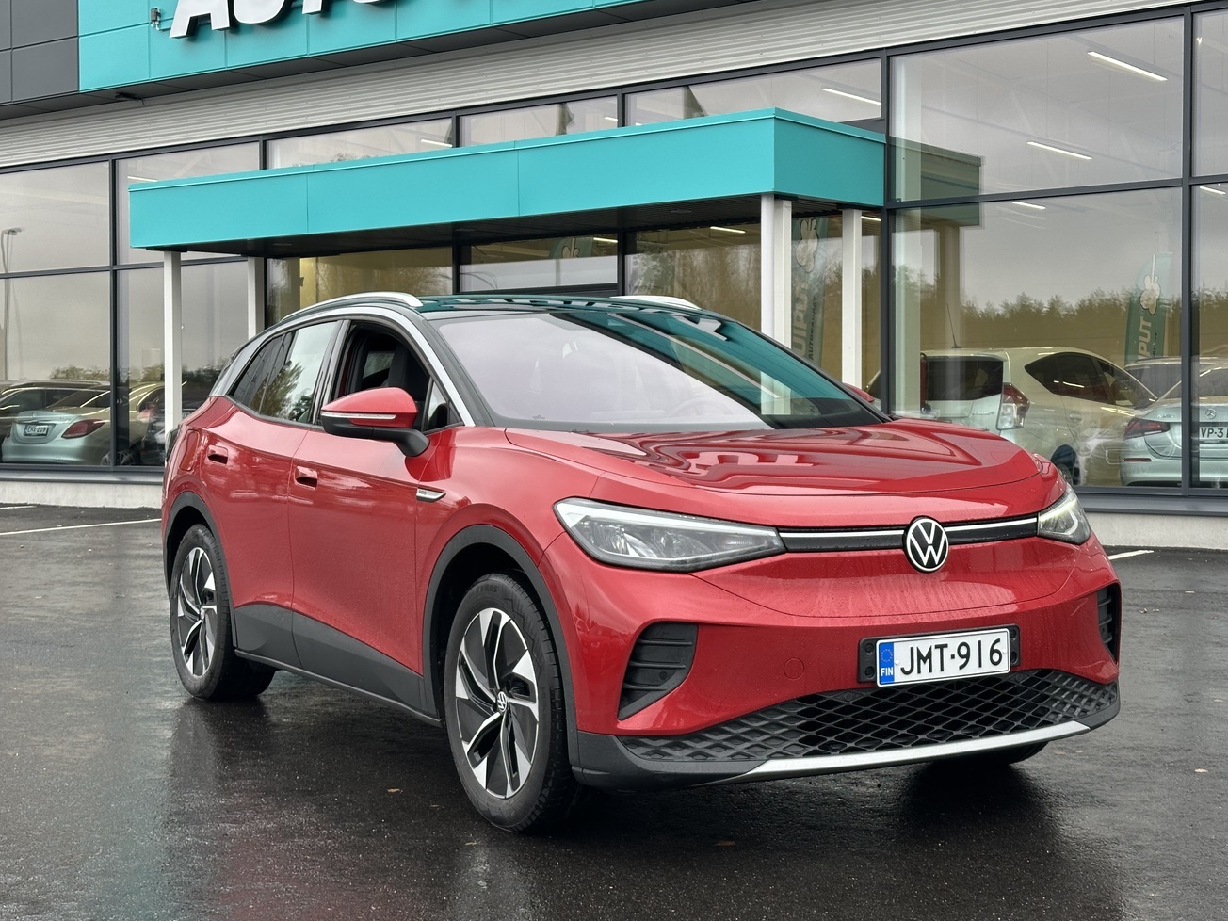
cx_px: 634
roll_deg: -0.2
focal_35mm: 53
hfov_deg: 36.2
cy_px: 432
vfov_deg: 27.5
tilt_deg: +0.8
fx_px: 1880
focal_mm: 6.86
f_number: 1.78
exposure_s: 1/117
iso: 40
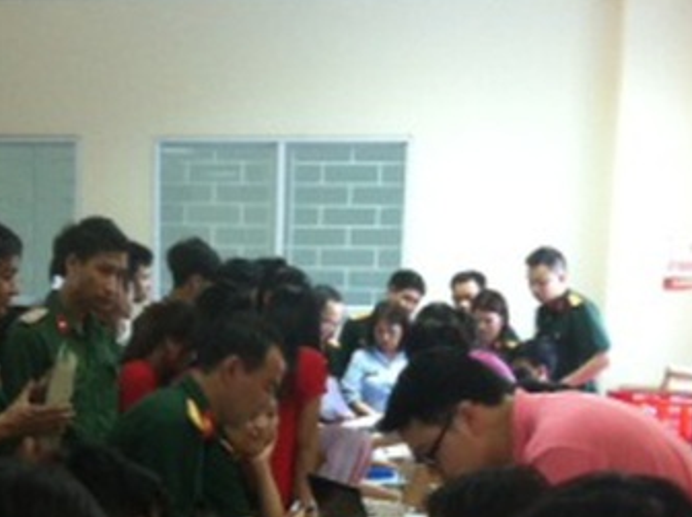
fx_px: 1517
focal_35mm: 76
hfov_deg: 25.5
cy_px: 546
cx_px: 210
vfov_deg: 18.7
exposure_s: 1/15
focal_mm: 3.85
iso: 200
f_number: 2.8
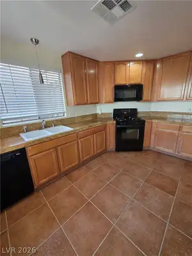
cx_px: 96
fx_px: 96
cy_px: 128
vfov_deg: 106.2
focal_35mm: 13
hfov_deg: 89.9
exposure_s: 1/120
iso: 200
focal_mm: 2.2
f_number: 1.9
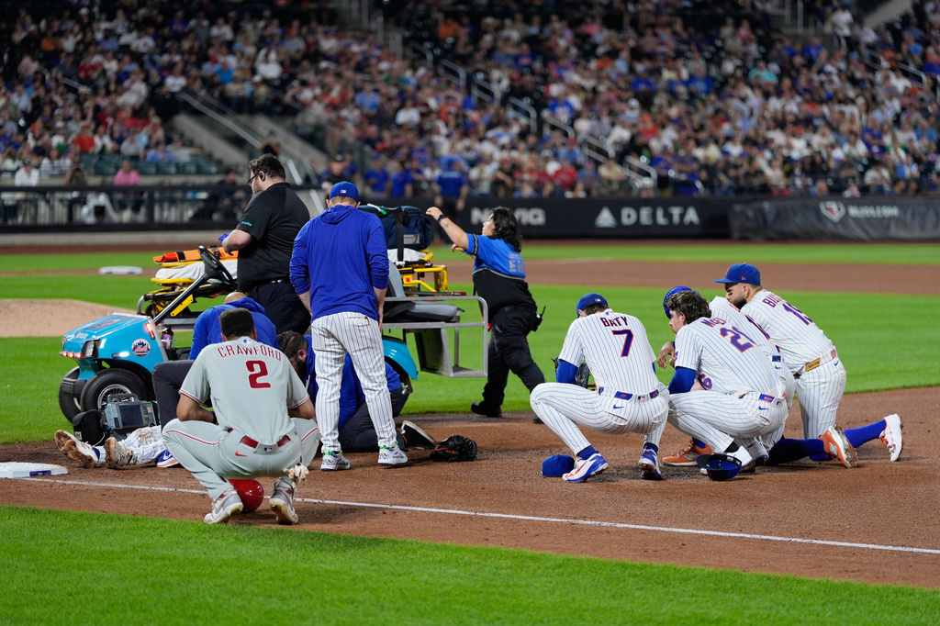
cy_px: 313
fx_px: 3967
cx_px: 470
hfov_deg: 13.5
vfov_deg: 9.0
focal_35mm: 152
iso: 800
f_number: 2.8
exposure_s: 1/1000
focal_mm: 152
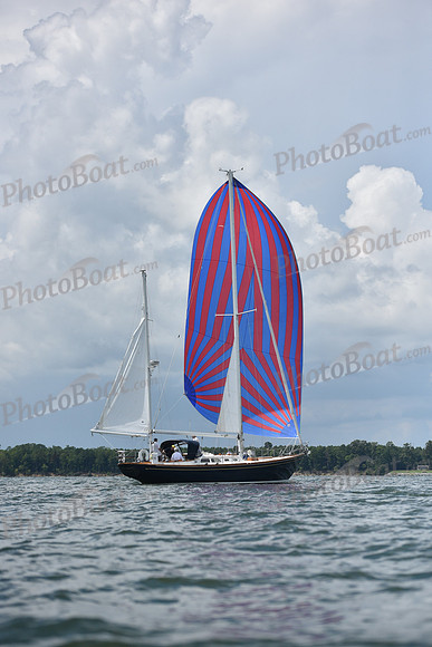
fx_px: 1655
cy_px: 324
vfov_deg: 22.1
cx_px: 216
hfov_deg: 14.9
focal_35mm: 92
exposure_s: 1/8000
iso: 320
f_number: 4
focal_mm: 92
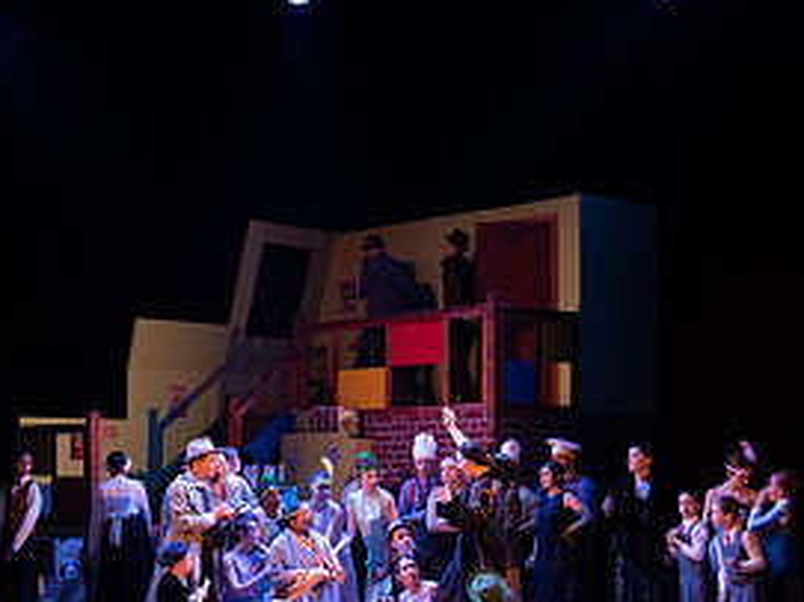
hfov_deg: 27.6
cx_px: 255
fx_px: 1625
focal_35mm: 70
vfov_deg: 20.7
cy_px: 492
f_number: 4
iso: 2000
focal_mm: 34
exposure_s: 1/200
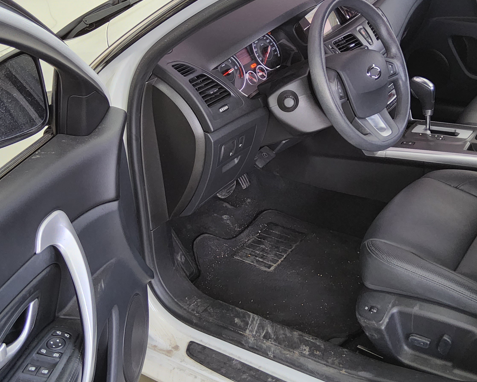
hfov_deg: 41.1
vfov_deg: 33.4
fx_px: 635
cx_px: 249
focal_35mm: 45
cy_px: 167
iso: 100
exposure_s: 1/120
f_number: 2
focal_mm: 3.08
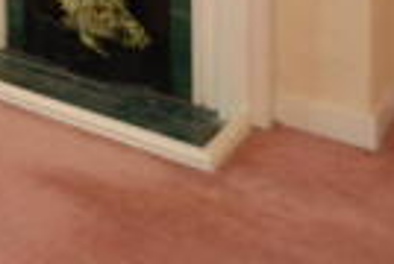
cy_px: -292
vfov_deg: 14.8
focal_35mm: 73
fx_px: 801
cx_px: -282
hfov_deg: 20.8
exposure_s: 1/60
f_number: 4
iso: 360
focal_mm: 10
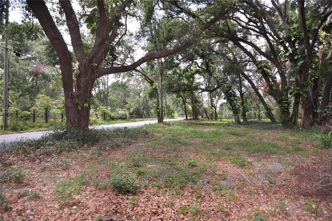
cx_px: 166
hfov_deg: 95.0
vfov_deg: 71.9
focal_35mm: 16
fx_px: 152
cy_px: 110
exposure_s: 1/200
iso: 220
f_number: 2.8
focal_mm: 11
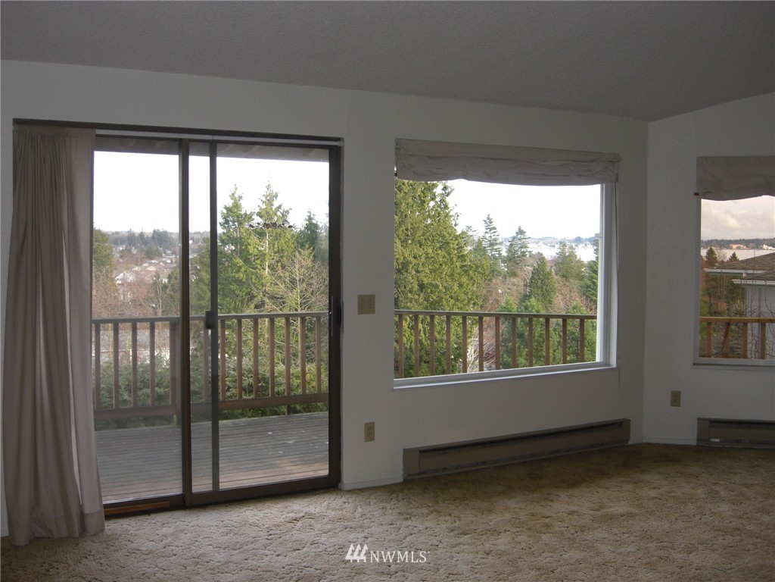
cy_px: 291
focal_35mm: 38
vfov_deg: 37.7
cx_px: 388
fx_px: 851
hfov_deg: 49.0
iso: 80
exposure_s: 1/100
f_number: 2.8
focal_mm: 7.9
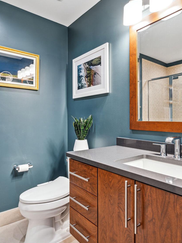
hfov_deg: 56.8
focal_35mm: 24
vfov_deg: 71.6
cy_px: 118
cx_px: 96
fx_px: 168
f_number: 8
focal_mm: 16
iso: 320
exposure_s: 1/8
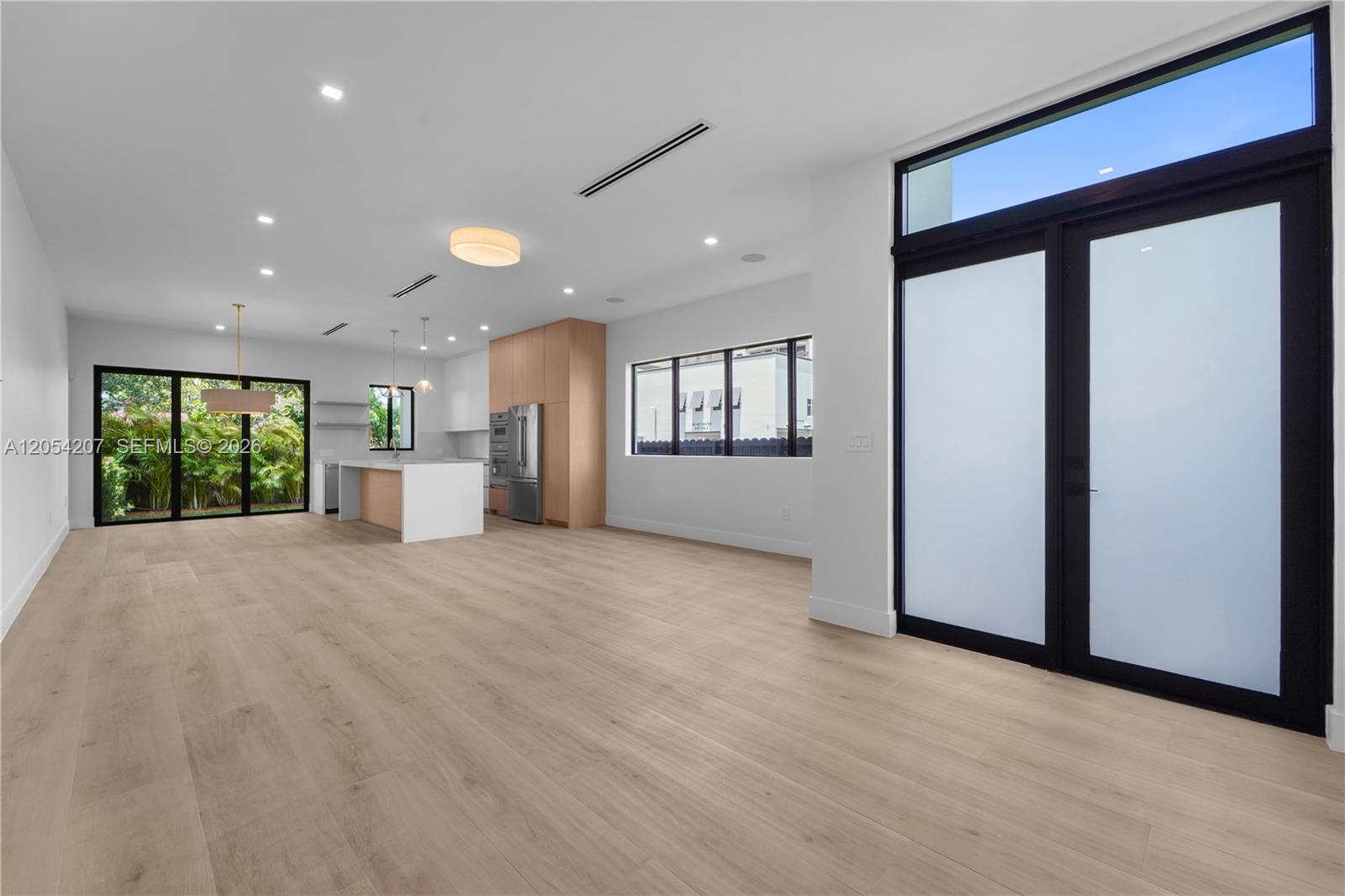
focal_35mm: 14
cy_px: 448
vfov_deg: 81.2
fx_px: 523
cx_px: 672
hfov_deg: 104.3
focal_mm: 14
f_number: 11
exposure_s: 1/40
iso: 250
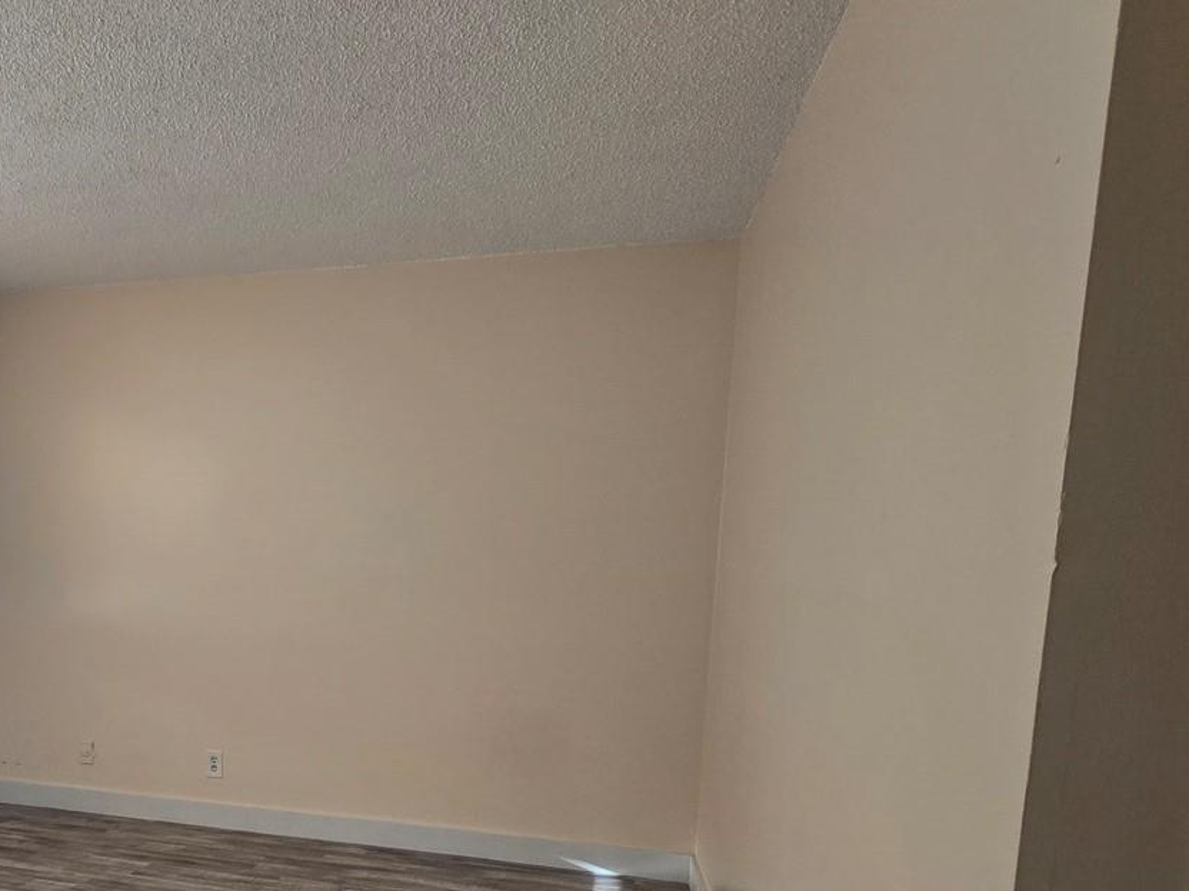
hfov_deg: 64.6
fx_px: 859
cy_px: 663
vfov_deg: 52.6
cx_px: 277
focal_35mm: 25
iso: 80
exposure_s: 1/60
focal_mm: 2.2
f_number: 2.2
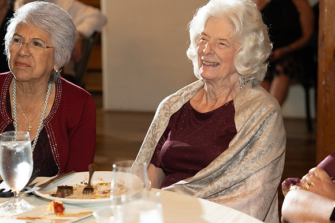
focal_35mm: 105
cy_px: 112
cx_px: 168
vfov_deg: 13.0
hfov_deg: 19.5
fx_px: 977
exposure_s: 1/125
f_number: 2.8
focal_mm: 70
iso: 1600
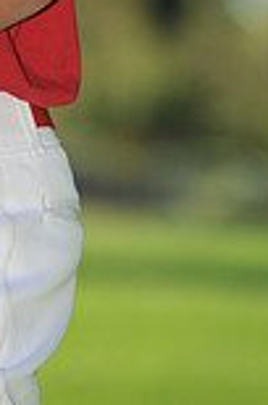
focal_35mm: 509
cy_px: -192
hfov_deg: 2.7
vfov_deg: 4.0
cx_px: -202
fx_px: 5709
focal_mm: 135
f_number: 4
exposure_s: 1/1250
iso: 200
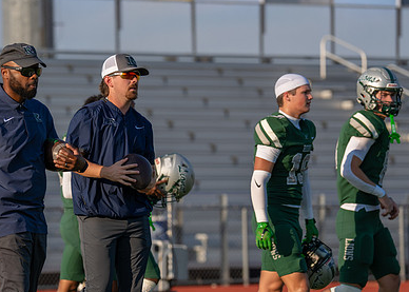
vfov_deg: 5.8
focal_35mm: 248
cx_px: 73
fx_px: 2880
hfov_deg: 8.1
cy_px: 203
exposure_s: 1/1600
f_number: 2.8
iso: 100
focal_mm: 130
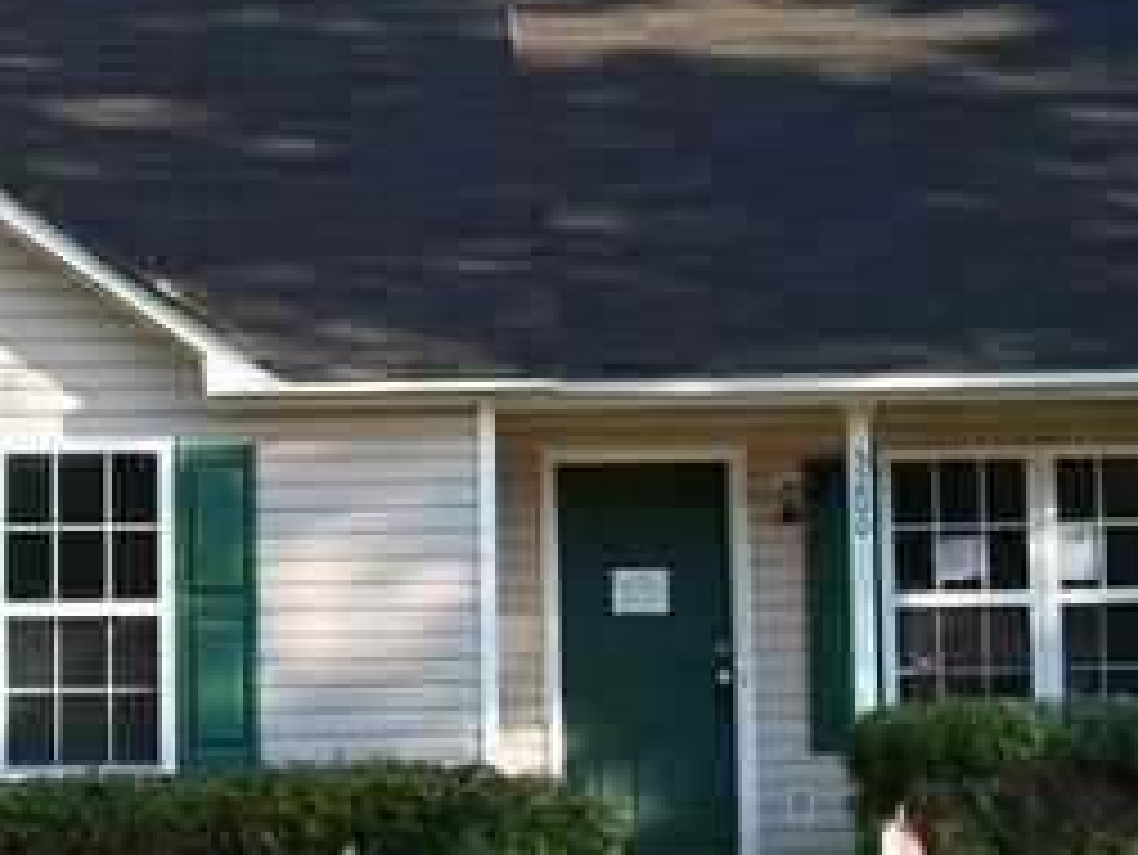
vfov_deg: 18.2
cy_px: 292
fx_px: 2664
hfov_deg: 23.8
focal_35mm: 81
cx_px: 279
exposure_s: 1/320
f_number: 2.9
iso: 80
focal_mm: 5.7
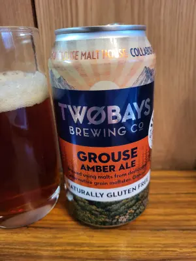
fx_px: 196
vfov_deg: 67.3
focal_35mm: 26
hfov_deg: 53.1
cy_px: 130
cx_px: 98
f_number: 1.8
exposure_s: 1/33.3
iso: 640
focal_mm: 5.4
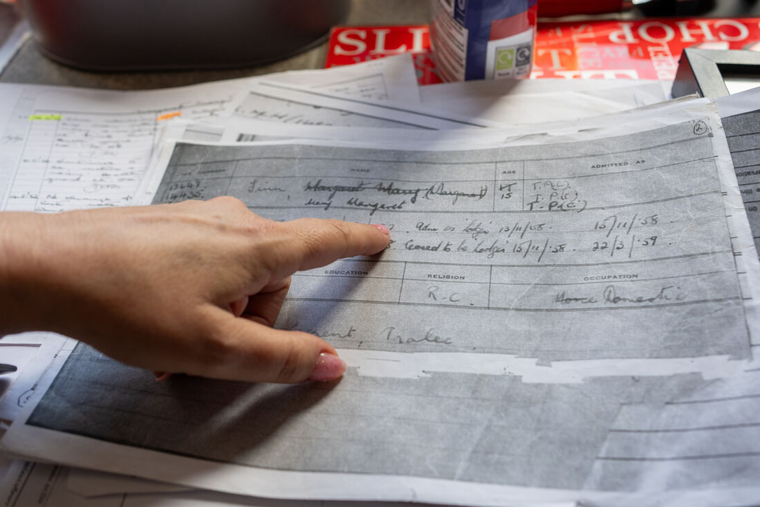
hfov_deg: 50.7
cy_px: 233
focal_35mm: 38
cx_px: 403
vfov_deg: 35.0
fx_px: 802
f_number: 5
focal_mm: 35
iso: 400
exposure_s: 1/320
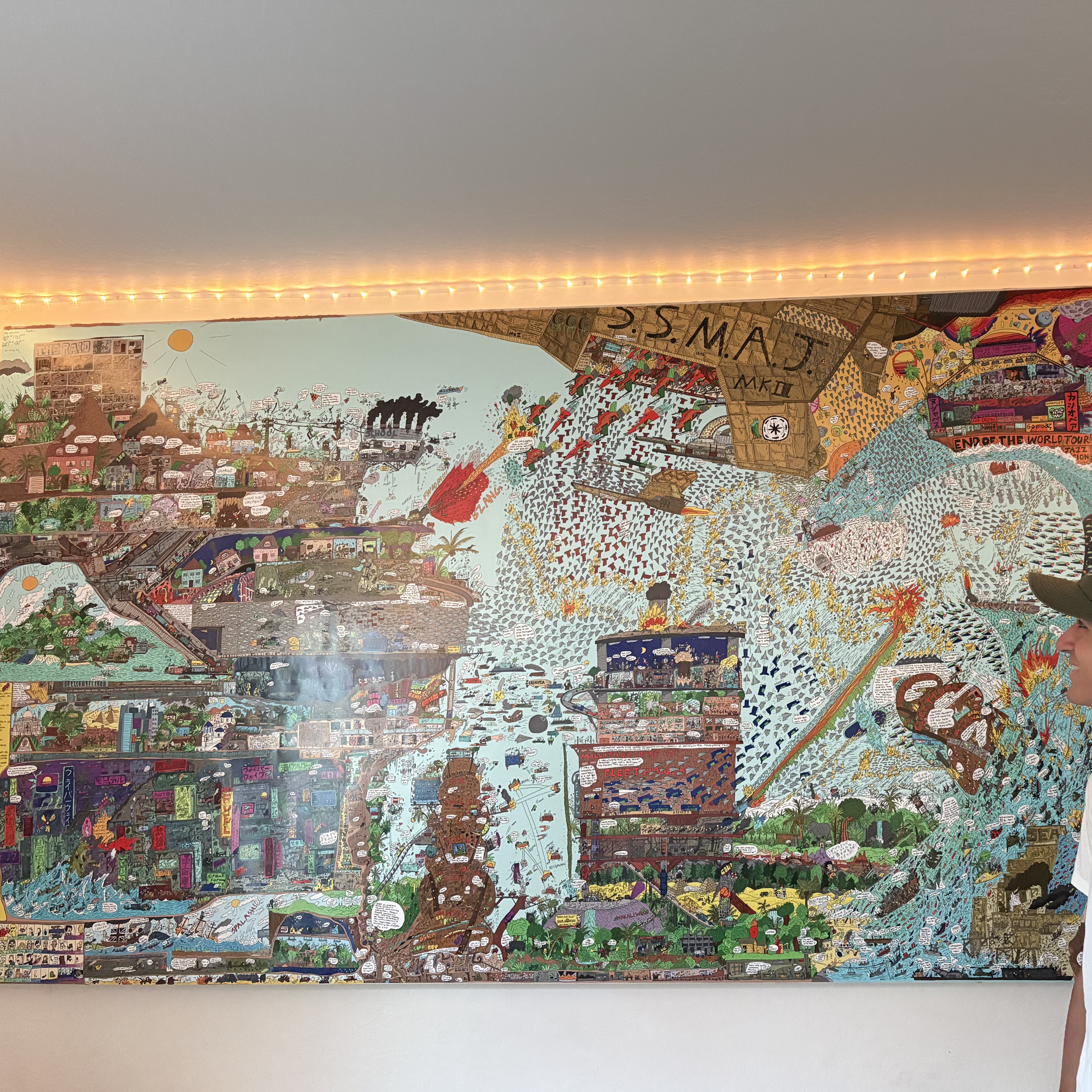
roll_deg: +1.8
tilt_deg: +6.2
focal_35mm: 31
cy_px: 548
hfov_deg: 51.9
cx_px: 695
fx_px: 1106
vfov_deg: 52.5
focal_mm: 5.96
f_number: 1.6
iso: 640
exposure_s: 1/36
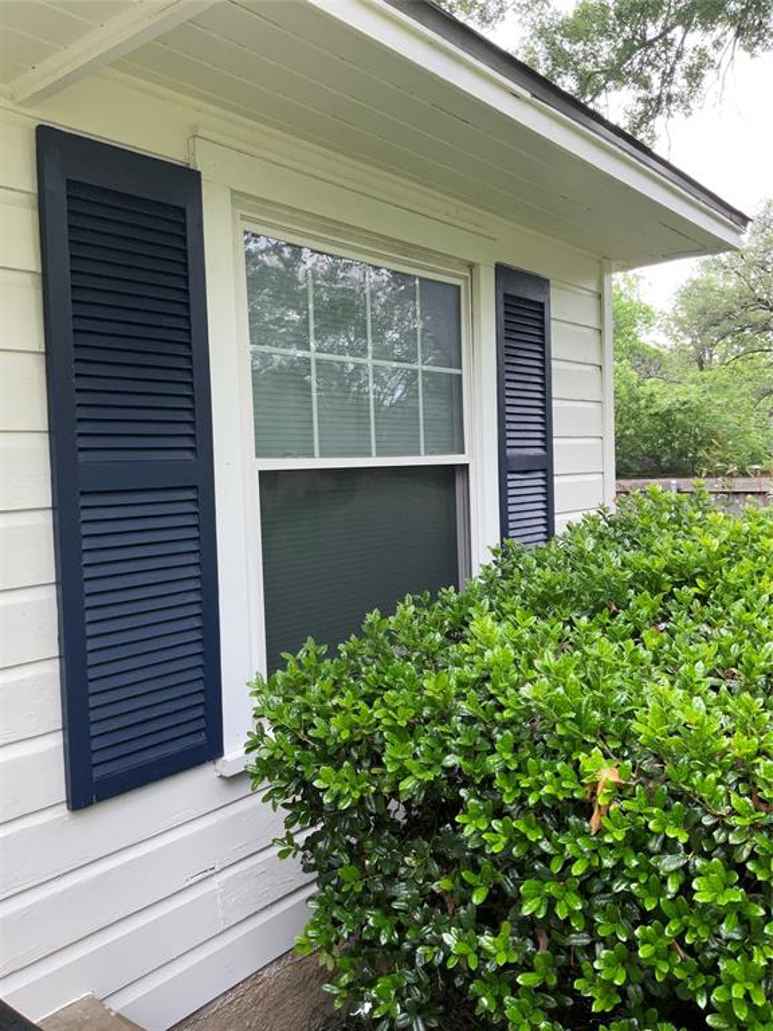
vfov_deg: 61.7
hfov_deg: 48.2
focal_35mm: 29
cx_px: 386
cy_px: 516
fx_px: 863
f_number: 1.8
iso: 16
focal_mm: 3
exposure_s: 1/153
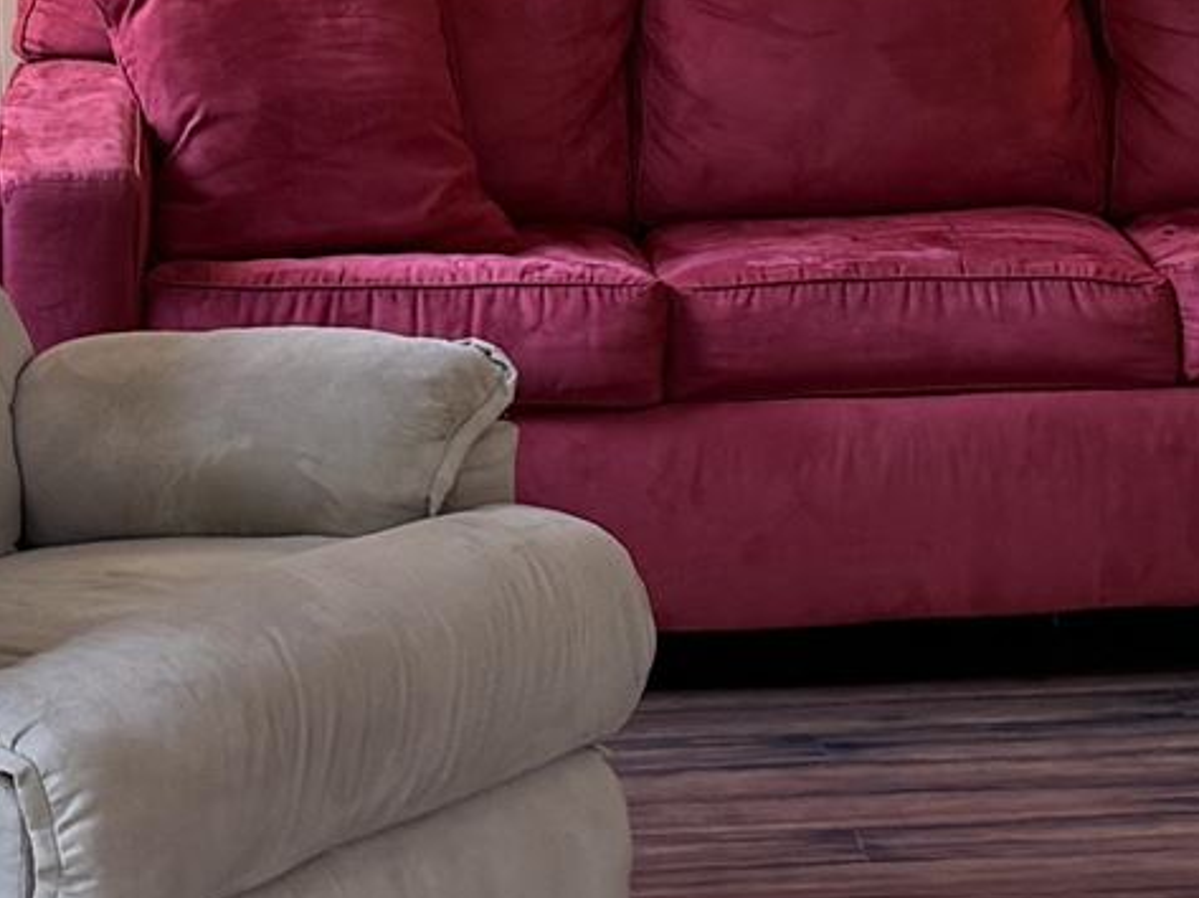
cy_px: 99
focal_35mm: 156
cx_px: 971
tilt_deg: -7.5
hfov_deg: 12.6
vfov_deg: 9.5
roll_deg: +0.6
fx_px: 5399
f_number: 1.78
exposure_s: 1/120
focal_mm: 6.76
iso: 100
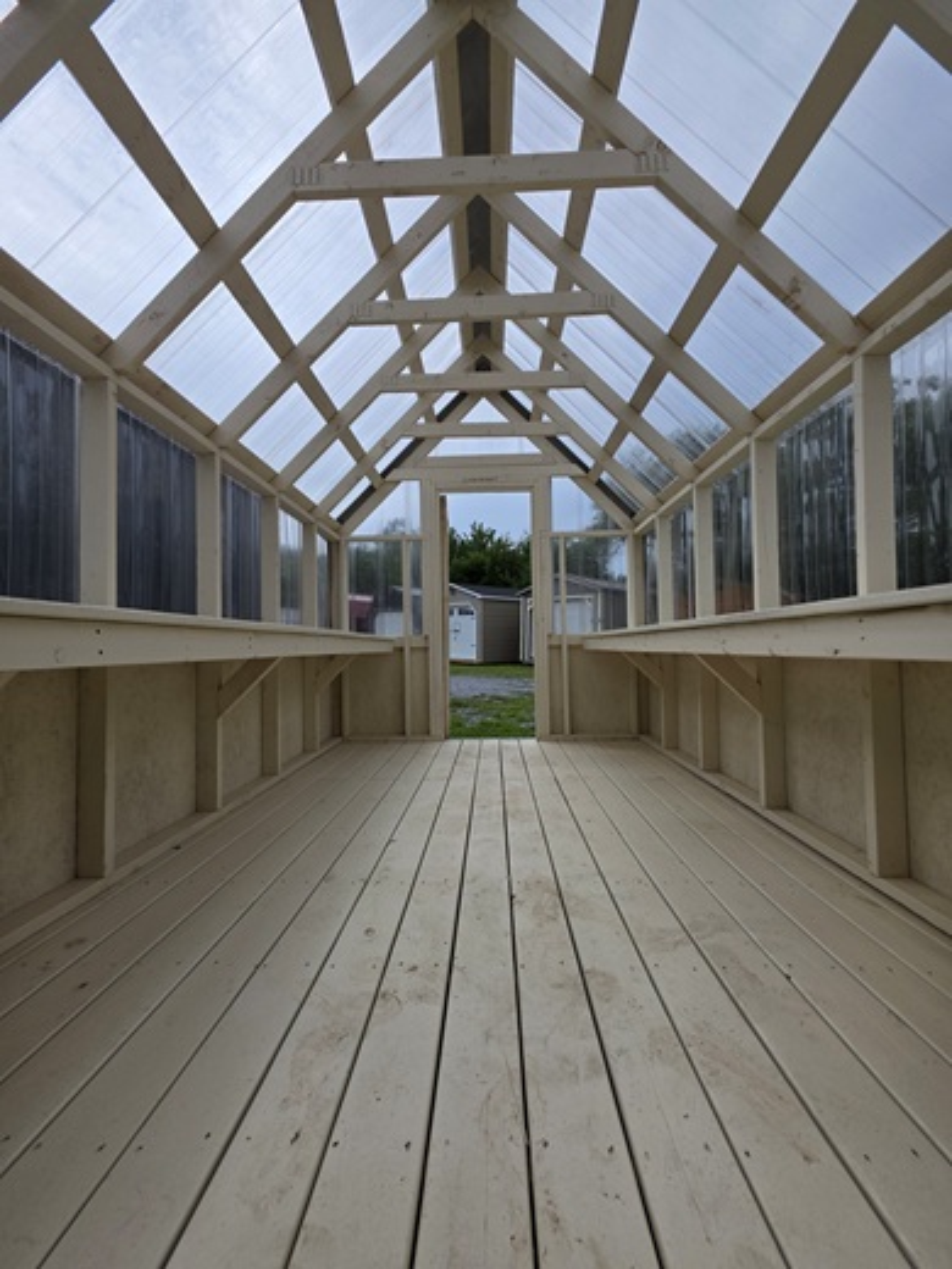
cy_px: 634
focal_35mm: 13
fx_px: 477
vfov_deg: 106.2
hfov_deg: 89.9
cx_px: 476
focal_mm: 2.2
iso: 40
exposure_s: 1/4217
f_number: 1.9
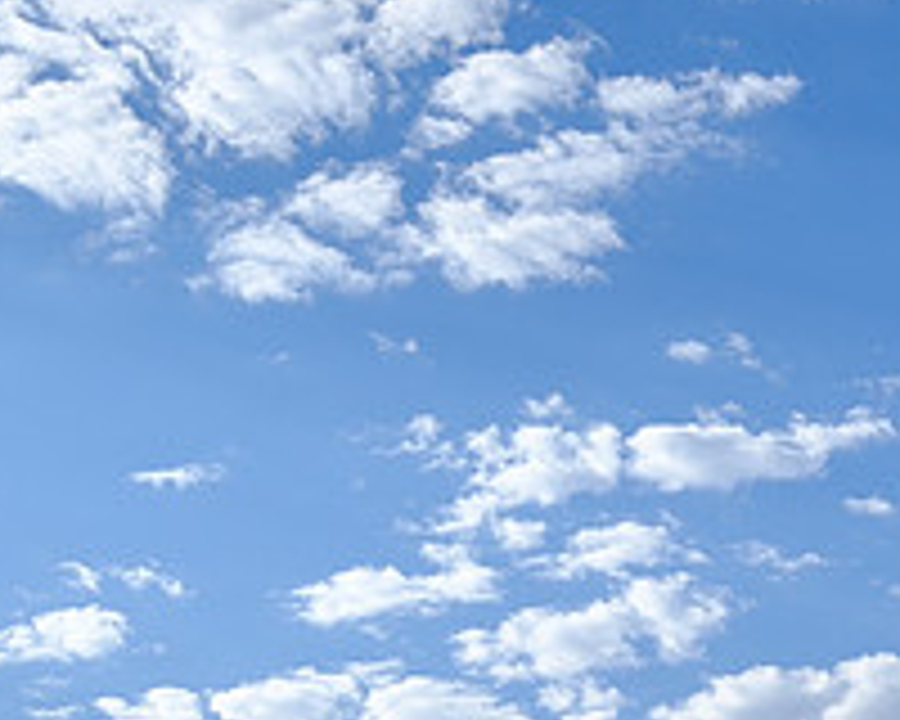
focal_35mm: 98
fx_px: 2610
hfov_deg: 19.0
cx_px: 914
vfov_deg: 15.2
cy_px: 839
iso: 200
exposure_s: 1/1400
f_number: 5.6
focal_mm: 24
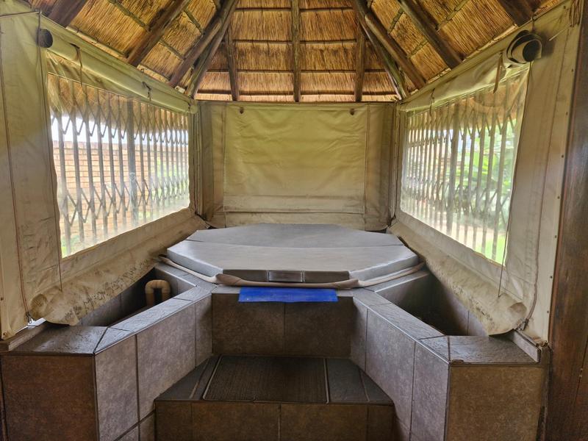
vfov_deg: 58.9
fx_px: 391
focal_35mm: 23
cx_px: 294
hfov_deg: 73.9
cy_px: 220
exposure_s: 1/180
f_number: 1.8
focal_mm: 5.54
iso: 80
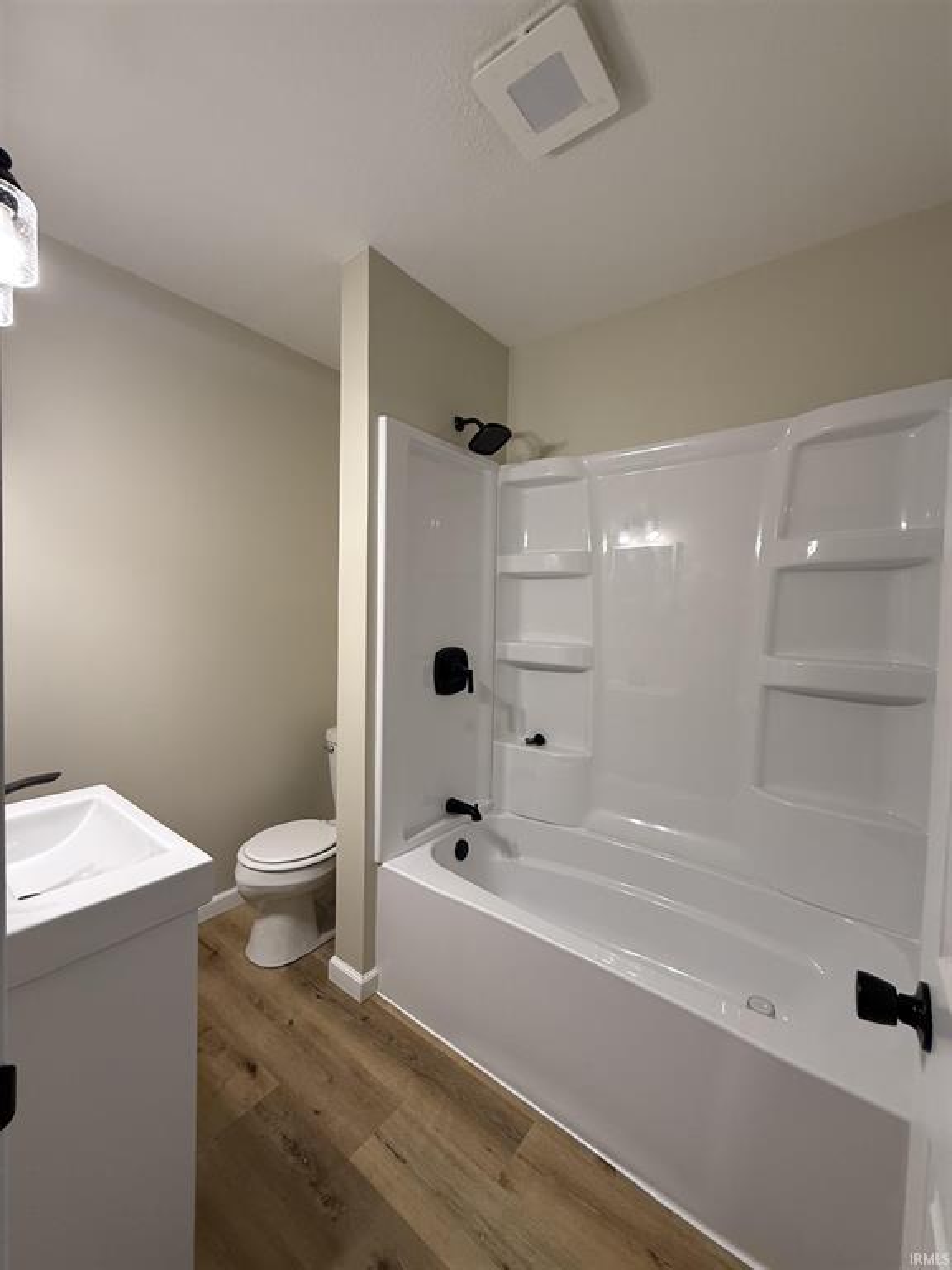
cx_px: 476
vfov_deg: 102.1
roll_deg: -2.3
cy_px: 635
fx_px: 513
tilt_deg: -2.6
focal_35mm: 14
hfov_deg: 85.7
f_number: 2.2
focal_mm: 2.22
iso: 160
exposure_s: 1/120
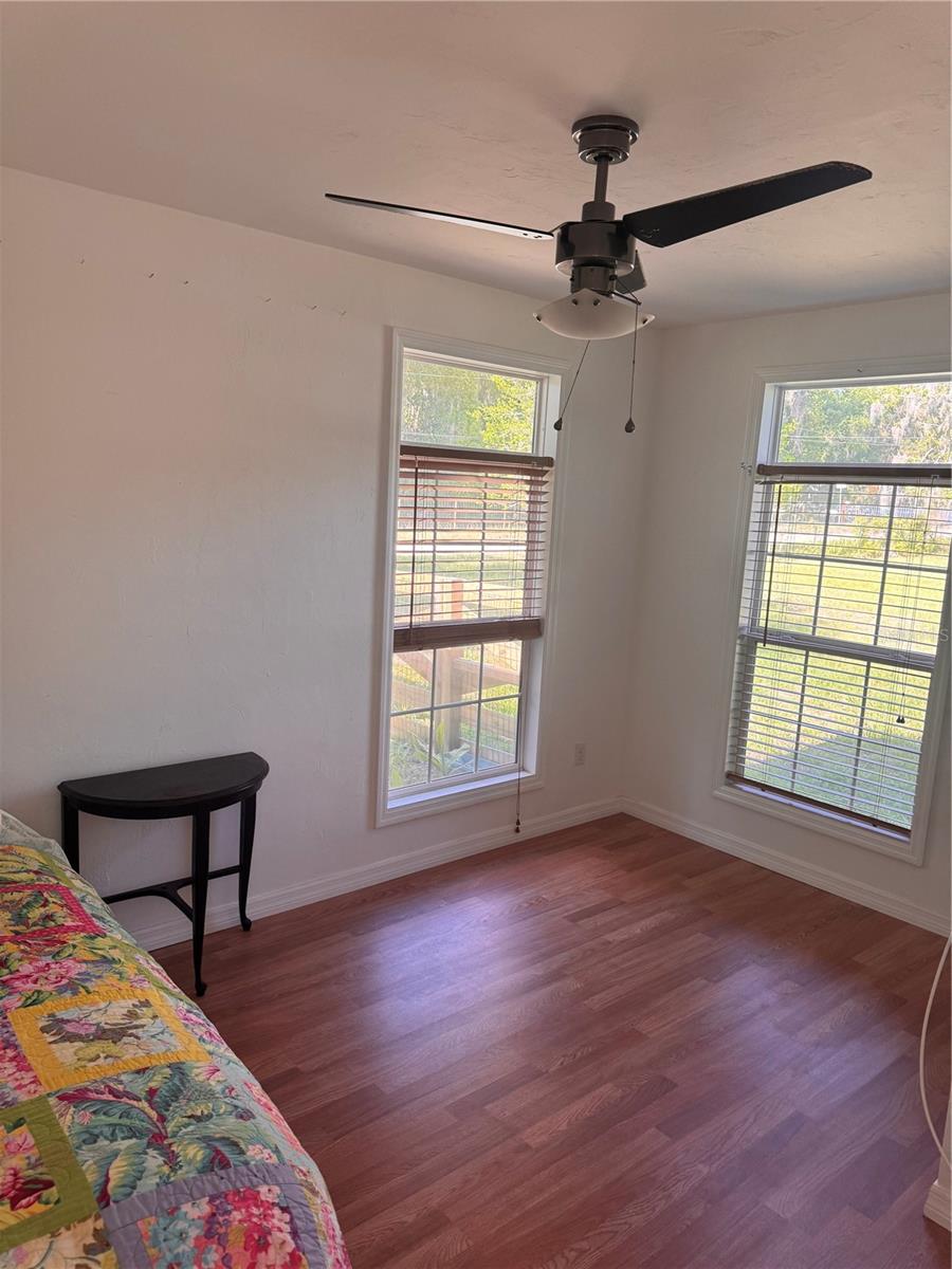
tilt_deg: -8.6
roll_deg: -2.8
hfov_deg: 56.8
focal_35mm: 24
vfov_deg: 71.6
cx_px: 476
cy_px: 634
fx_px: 880
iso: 125
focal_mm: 6.76
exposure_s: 1/121
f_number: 1.78
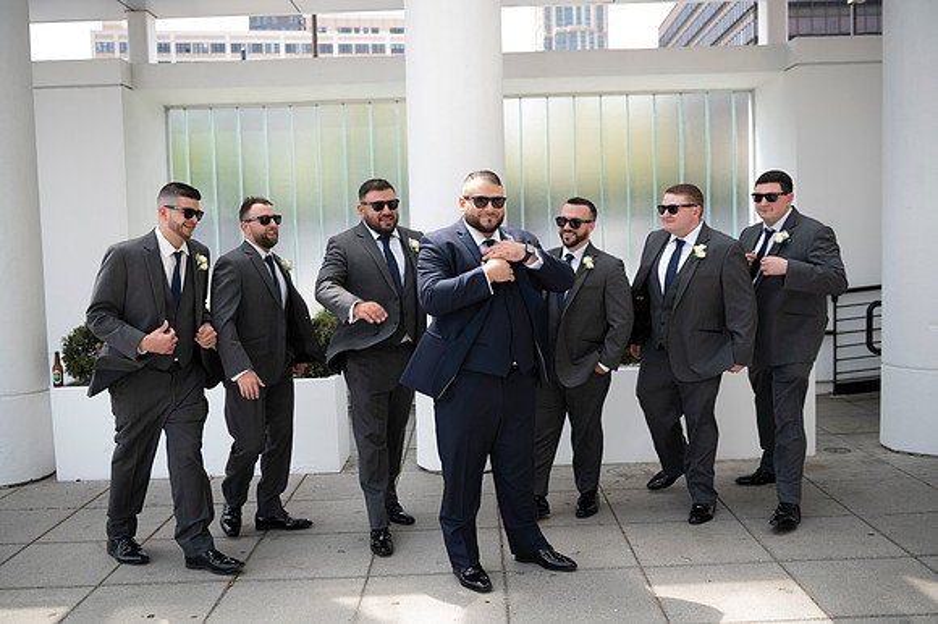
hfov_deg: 55.8
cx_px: 469
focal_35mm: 34
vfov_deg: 38.8
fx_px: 885
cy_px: 312
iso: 50
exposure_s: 1/250
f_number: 2.8
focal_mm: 34
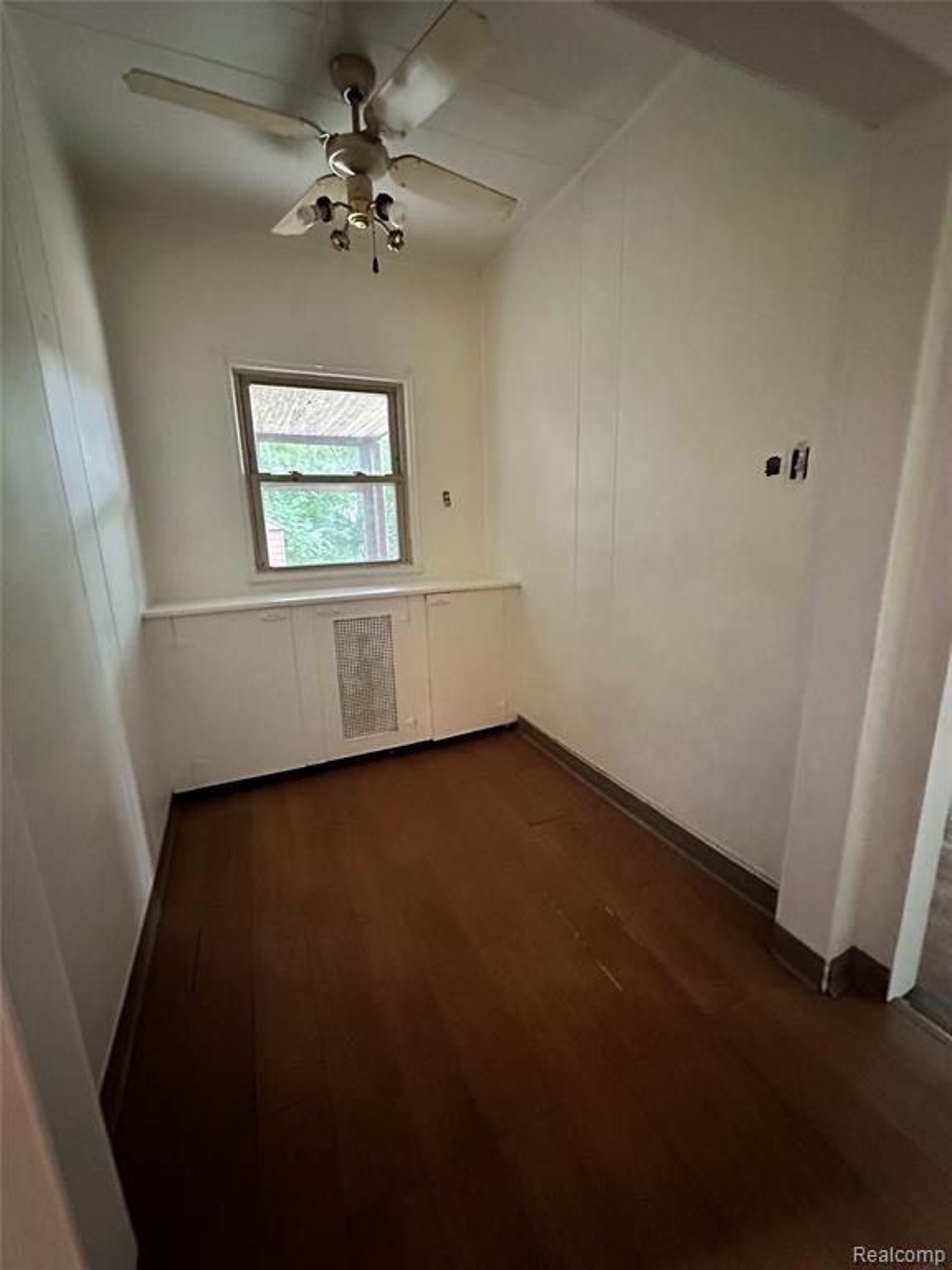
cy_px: 635
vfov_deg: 102.1
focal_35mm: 14
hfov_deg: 85.7
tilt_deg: -12.1
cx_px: 476
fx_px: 513
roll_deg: +2.2
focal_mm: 2.22
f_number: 2.2
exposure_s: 1/30
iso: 1000
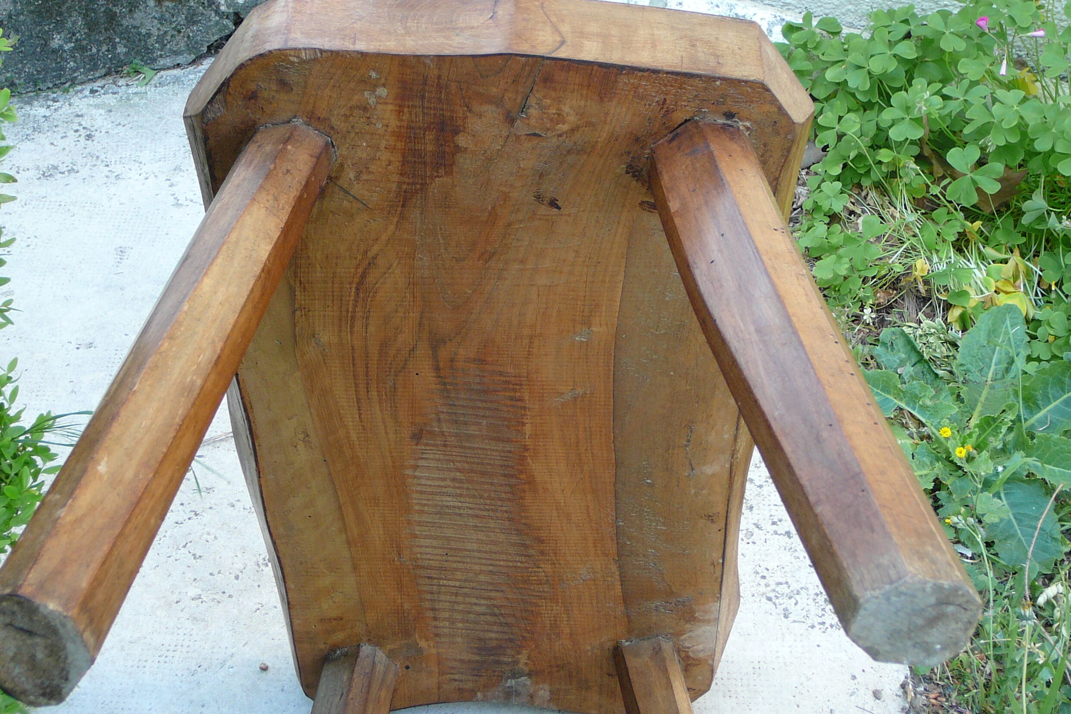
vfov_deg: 23.0
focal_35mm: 59
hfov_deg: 33.9
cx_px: 528
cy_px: 368
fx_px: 1755
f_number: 3.5
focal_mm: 8.2
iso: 100
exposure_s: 1/50
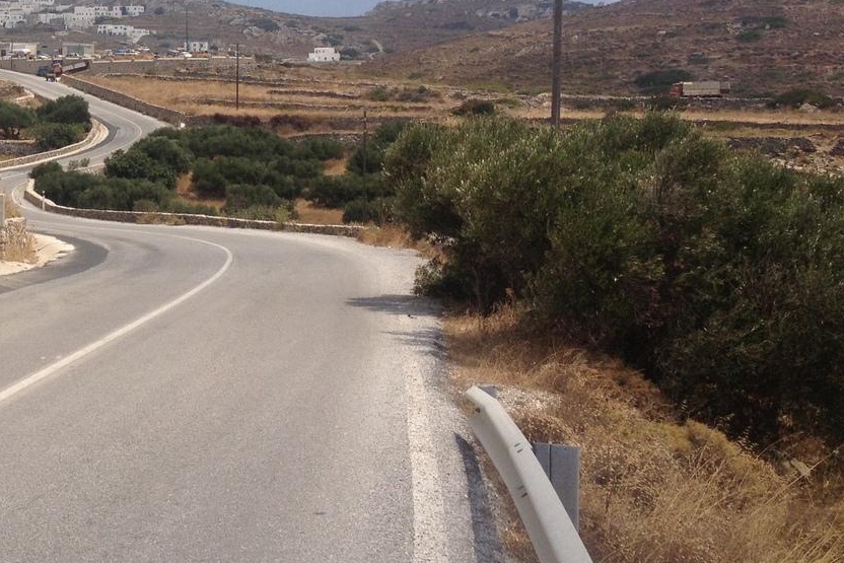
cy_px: 60
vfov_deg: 19.1
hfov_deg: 27.5
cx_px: 45
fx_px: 1641
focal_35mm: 70
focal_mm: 4.28
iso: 50
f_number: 2.4
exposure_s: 1/3247
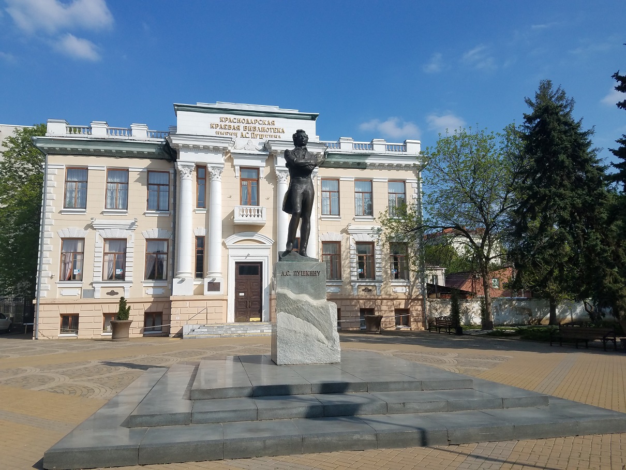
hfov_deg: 67.3
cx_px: 313
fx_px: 470
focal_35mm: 26
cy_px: 235
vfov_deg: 53.1
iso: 40
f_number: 1.7
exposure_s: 1/3120
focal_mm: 4.2
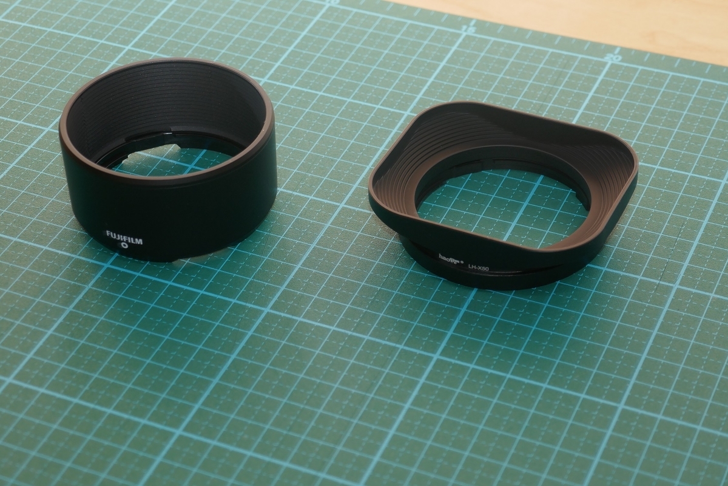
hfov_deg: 23.9
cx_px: 364
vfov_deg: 16.1
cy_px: 243
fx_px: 1719
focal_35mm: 85
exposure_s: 1/40
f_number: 4.9
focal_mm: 31.1
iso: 200
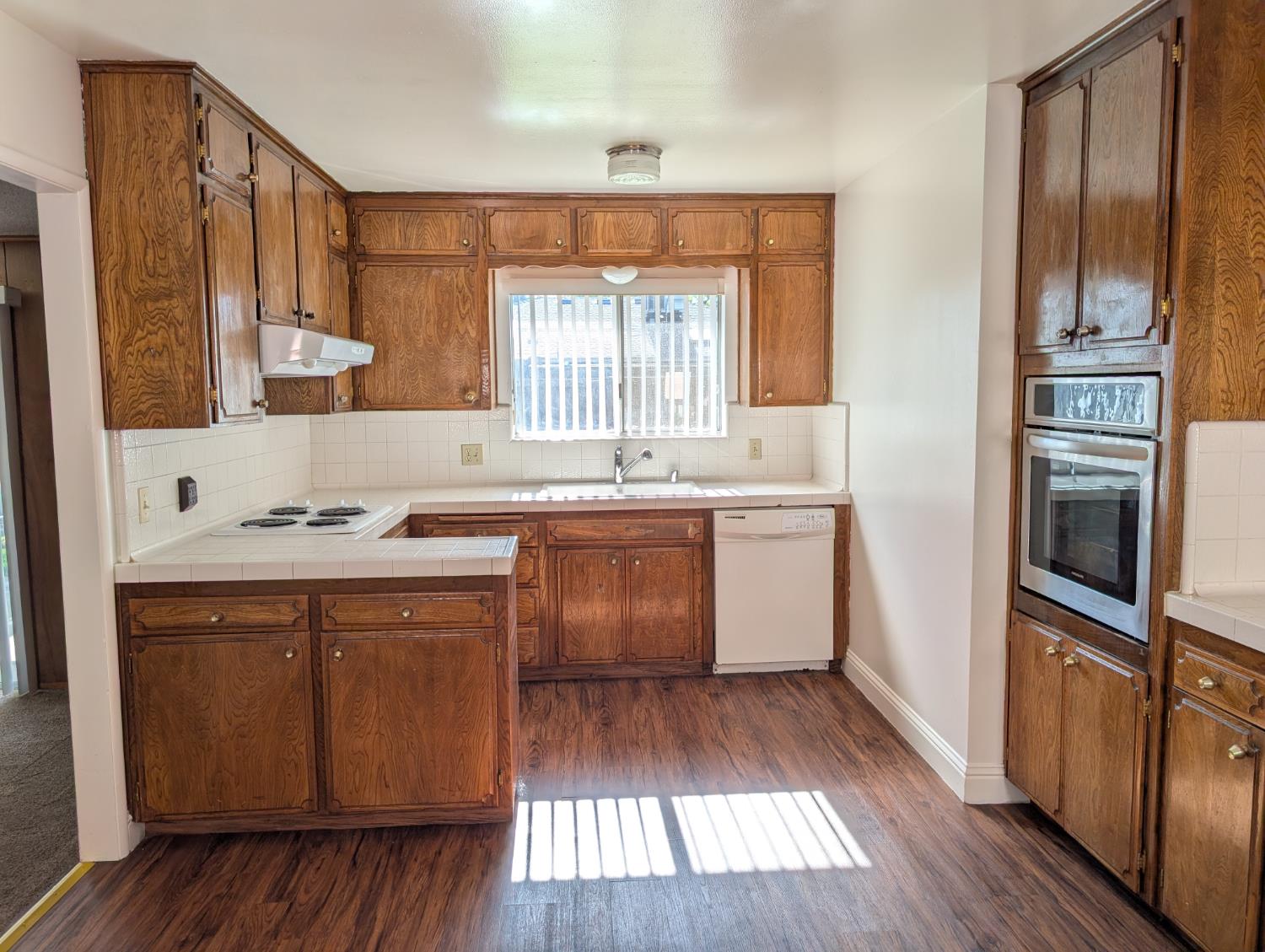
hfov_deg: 71.5
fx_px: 878
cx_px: 632
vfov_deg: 56.9
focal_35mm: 24
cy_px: 476
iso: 22
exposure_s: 1/134
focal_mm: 6.9
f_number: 1.68
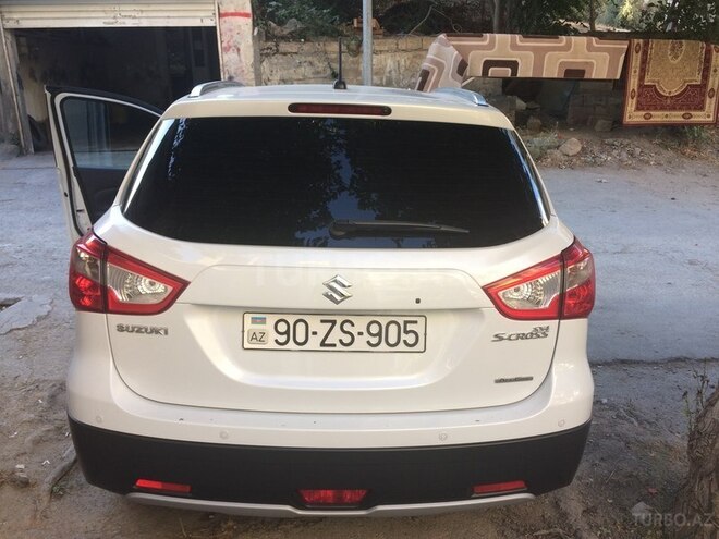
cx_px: 360
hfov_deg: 61.7
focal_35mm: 29
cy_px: 270
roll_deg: +1.5
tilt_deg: -16.6
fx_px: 602
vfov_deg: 48.2
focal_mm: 4.15
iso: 32
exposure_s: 1/100
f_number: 2.2
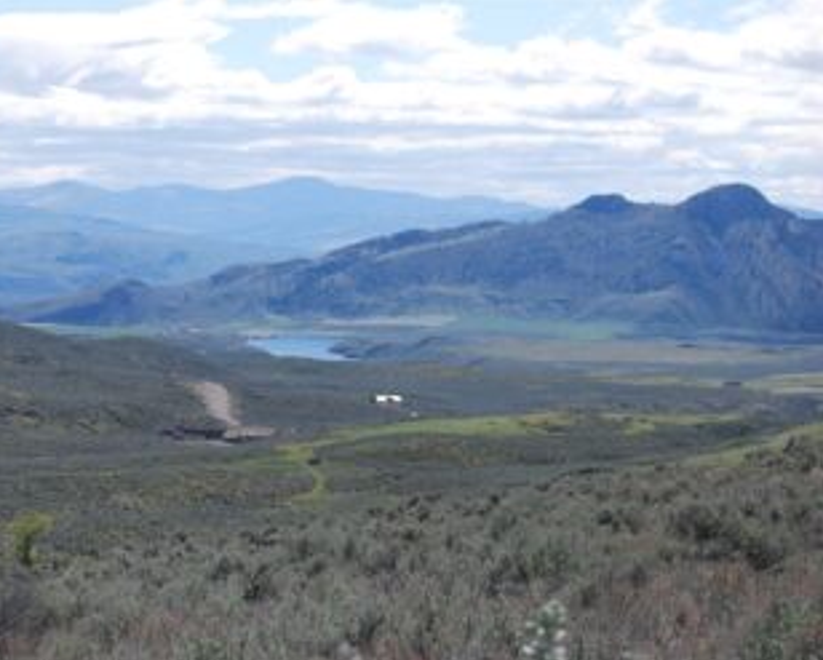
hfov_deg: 19.0
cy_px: 355
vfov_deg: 15.3
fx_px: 2453
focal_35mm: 101
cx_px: 291
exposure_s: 1/250
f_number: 8
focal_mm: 55
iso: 100
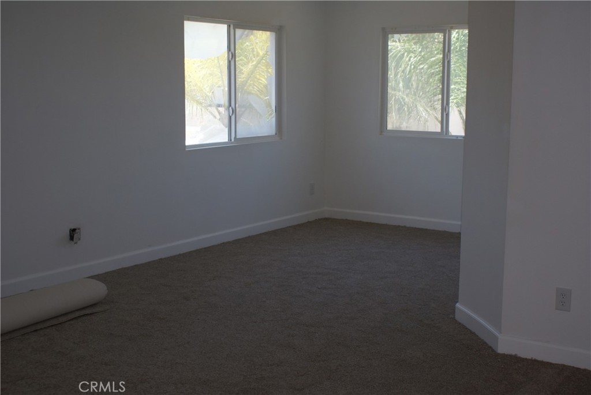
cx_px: 296
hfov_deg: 43.6
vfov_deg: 29.9
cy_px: 198
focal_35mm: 45
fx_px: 739
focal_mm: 30
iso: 160
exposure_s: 1/80
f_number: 5
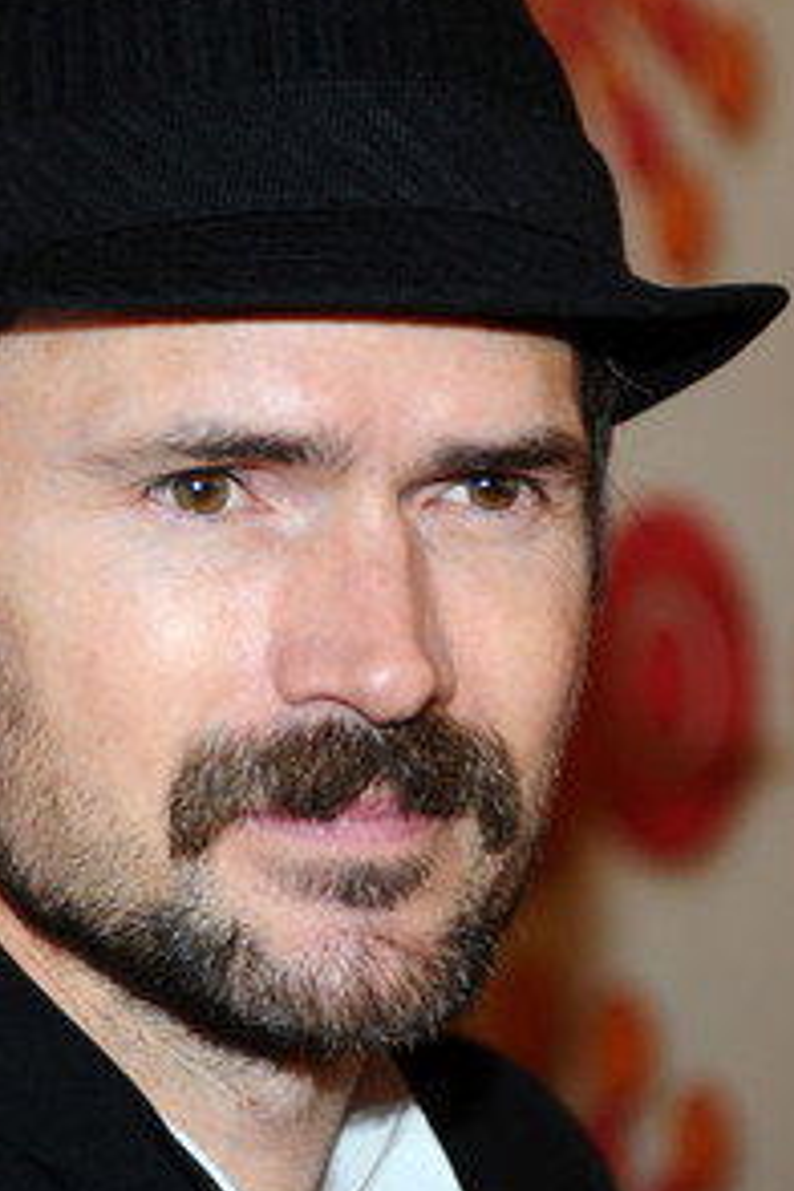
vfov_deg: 7.1
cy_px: 628
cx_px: 215
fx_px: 9626
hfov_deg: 4.7
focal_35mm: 291
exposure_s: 1/125
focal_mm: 190
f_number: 5.6
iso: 800
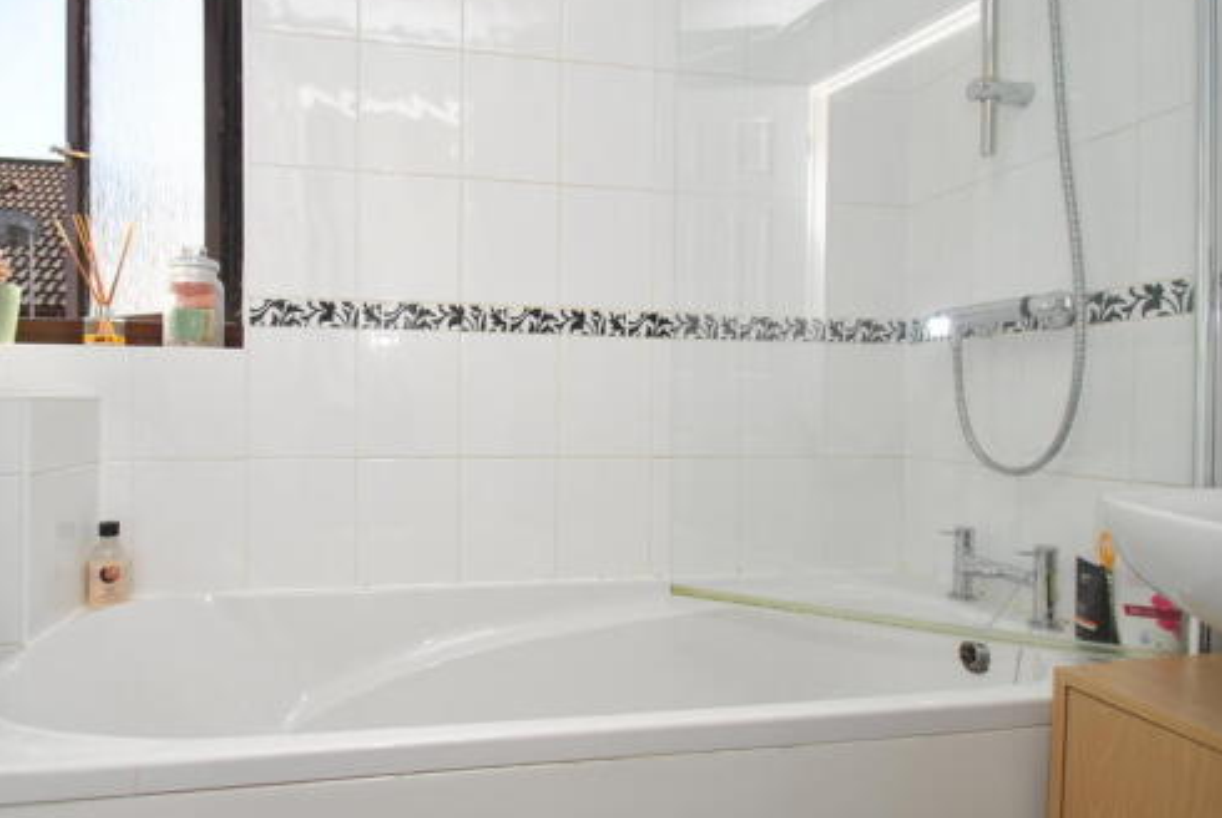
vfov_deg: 62.0
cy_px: 428
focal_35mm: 20
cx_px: 530
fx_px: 680
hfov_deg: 83.5
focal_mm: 10
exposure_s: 1/125
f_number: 5.6
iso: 100
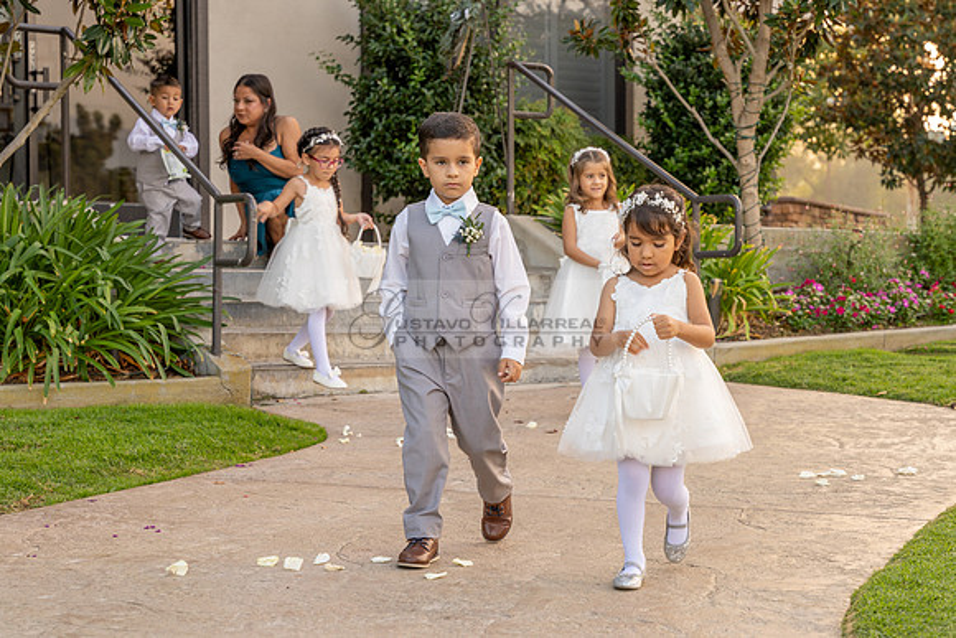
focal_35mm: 83
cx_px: 554
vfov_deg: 16.4
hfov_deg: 24.3
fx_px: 2214
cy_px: 288
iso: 200
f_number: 5
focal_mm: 70
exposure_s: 1/100
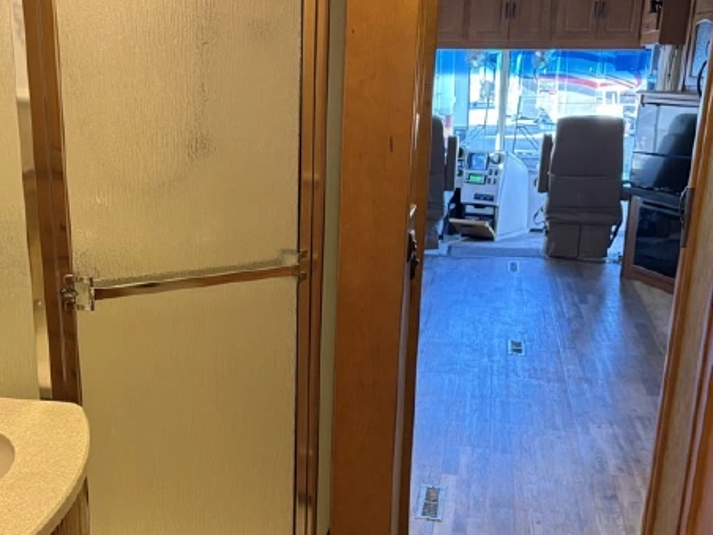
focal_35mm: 46
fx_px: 947
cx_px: 300
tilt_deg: -17.5
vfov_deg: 31.1
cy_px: 387
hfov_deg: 41.1
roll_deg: +0.3
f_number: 1.6
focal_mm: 5.96
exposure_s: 1/60
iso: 250
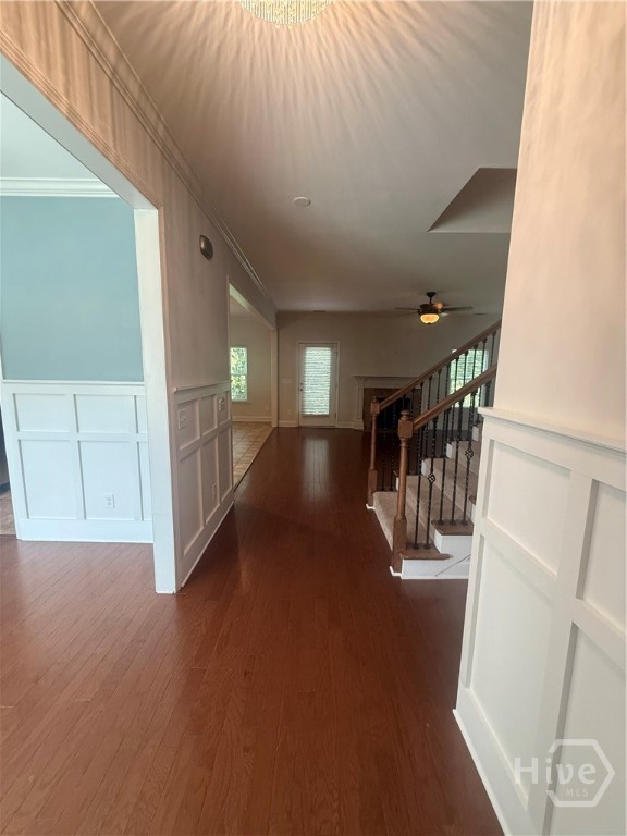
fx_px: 338
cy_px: 418
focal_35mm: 14
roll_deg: -1.1
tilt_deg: -7.7
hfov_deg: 85.7
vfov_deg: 102.1
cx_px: 314
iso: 320
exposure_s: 1/60
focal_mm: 2.22
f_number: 2.2
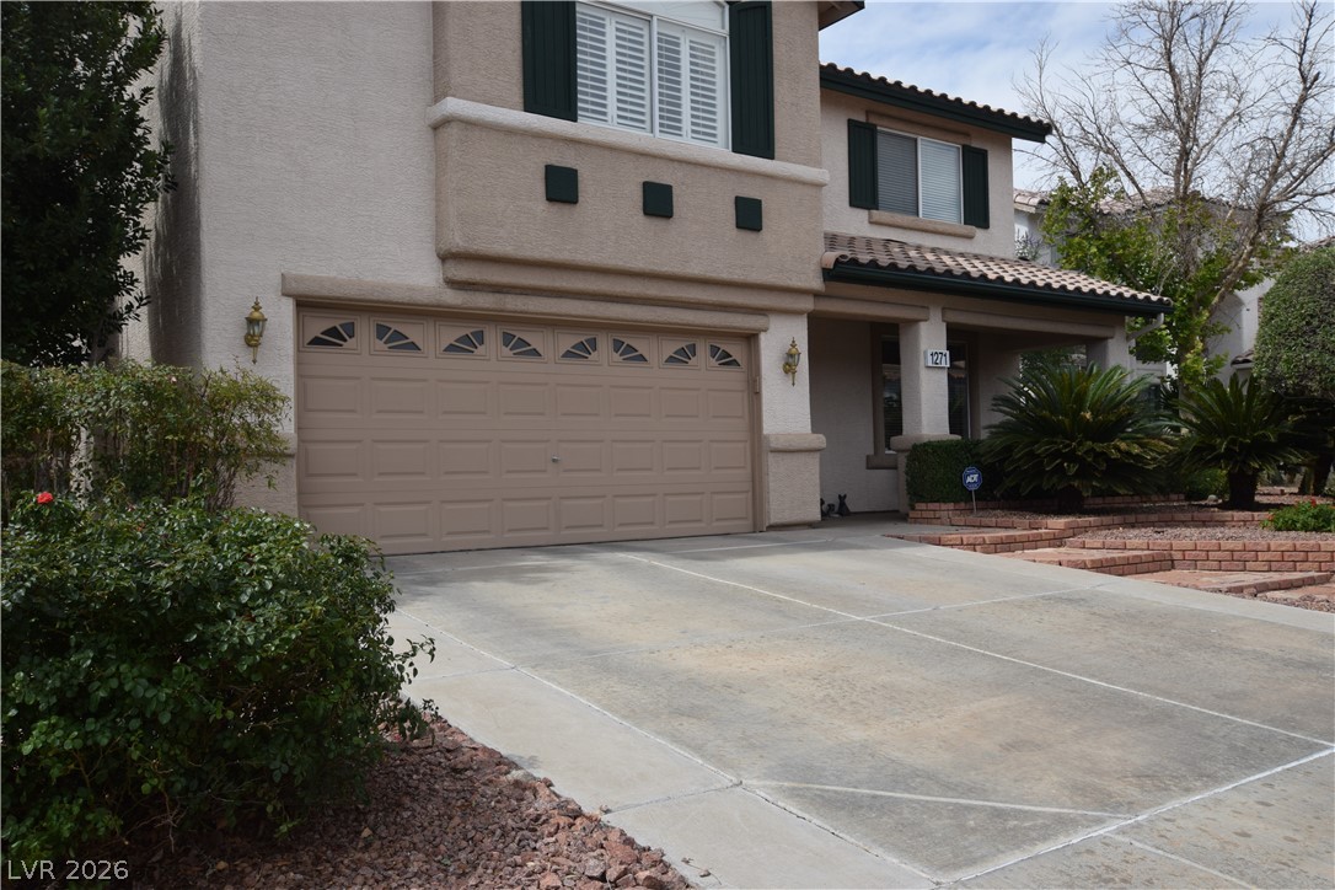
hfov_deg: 61.9
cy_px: 445
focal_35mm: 30
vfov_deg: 43.6
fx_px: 1112
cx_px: 668
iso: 200
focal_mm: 20
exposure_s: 1/400
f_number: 10
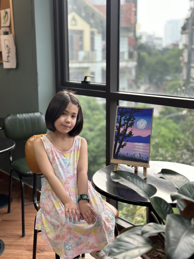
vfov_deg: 39.7
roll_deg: -0.7
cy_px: 130
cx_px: 97
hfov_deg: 30.3
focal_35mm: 48
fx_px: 359
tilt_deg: -11.3
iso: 80
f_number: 1.78
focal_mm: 6.86
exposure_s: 1/363
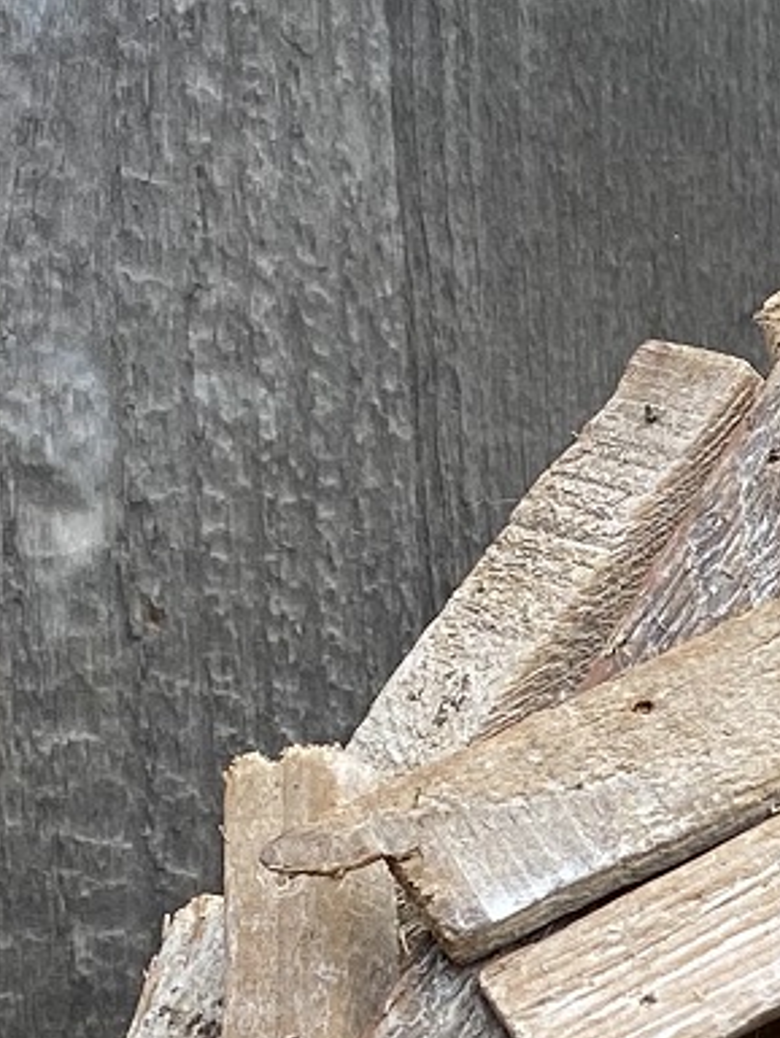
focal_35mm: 135
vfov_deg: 13.4
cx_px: 1622
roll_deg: +1.2
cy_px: 1736
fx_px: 4054
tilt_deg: -9.6
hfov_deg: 10.1
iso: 32
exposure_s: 1/181
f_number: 1.8
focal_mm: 4.25
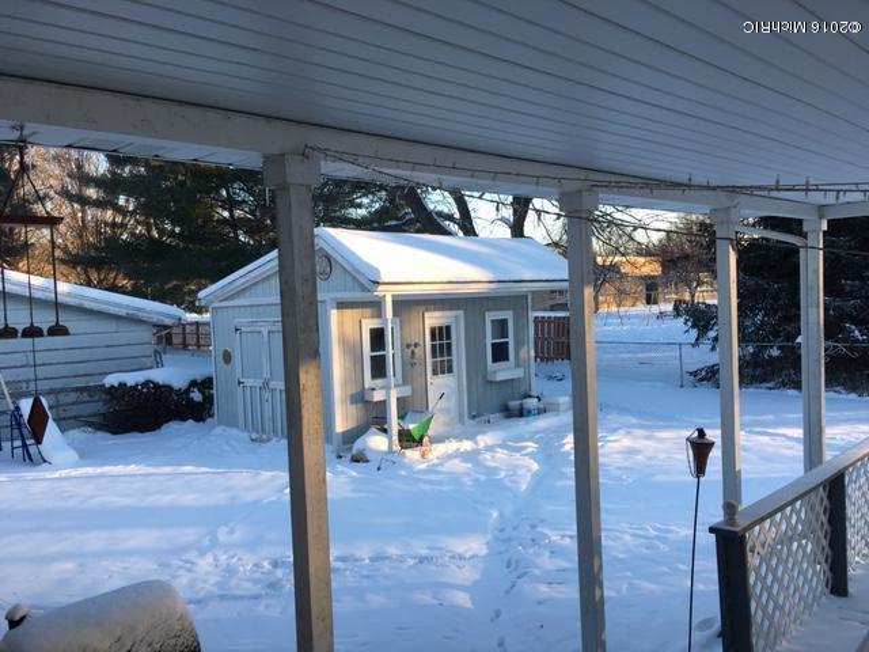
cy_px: 326
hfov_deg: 61.7
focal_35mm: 29
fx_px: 728
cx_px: 434
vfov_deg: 48.2
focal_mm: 4.15
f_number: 2.2
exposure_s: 1/208
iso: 25
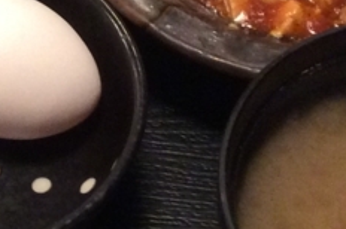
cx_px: -13
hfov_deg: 13.7
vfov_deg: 9.2
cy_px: -7
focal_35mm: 147
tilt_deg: -57.9
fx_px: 1411
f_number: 2.4
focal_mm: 3.3
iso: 250
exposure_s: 1/24
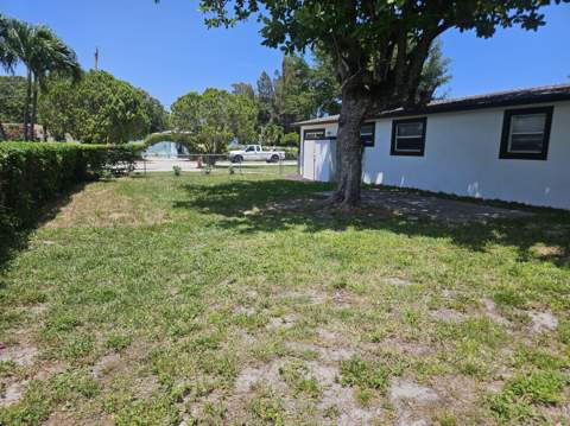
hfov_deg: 74.0
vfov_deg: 58.8
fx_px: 378
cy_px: 213
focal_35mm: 23
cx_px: 285
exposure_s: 1/1723
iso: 25
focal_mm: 5.4
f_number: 1.8
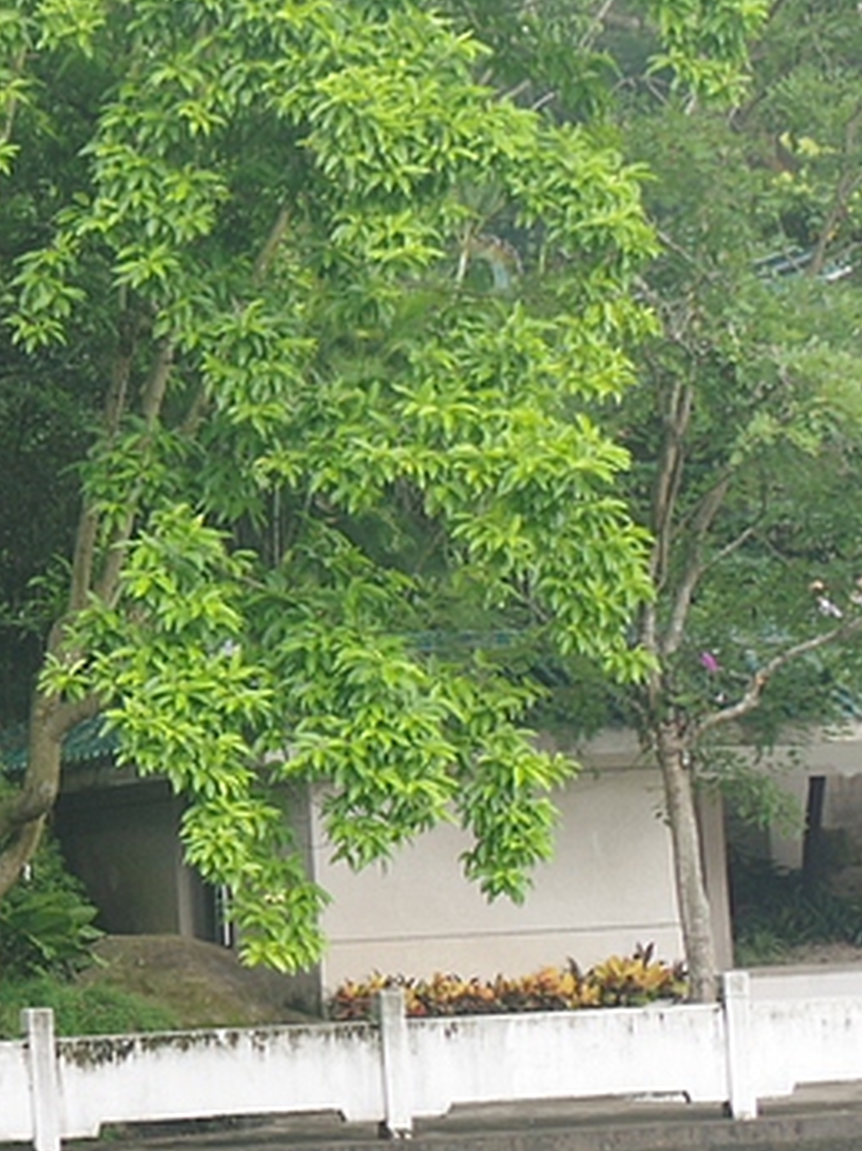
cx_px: -842
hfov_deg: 12.0
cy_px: 811
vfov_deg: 17.8
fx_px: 3655
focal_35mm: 110
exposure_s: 1/30
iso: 400
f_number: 4.5
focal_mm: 21
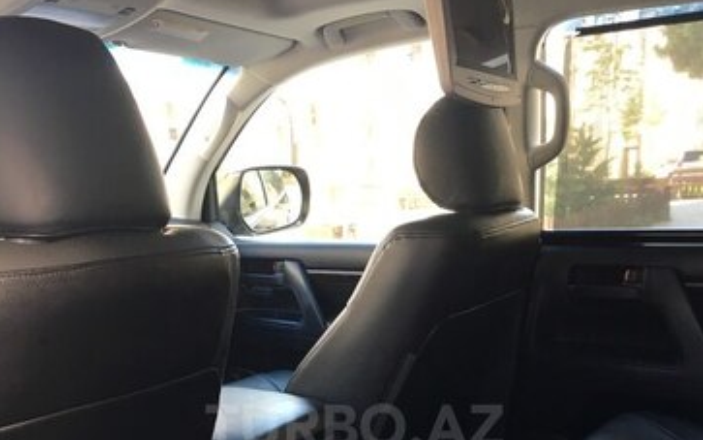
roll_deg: +0.6
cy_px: 426
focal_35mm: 42
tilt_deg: -14.2
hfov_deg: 47.2
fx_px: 805
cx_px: 354
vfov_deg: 28.9
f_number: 2.2
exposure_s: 1/33
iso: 40
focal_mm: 4.15
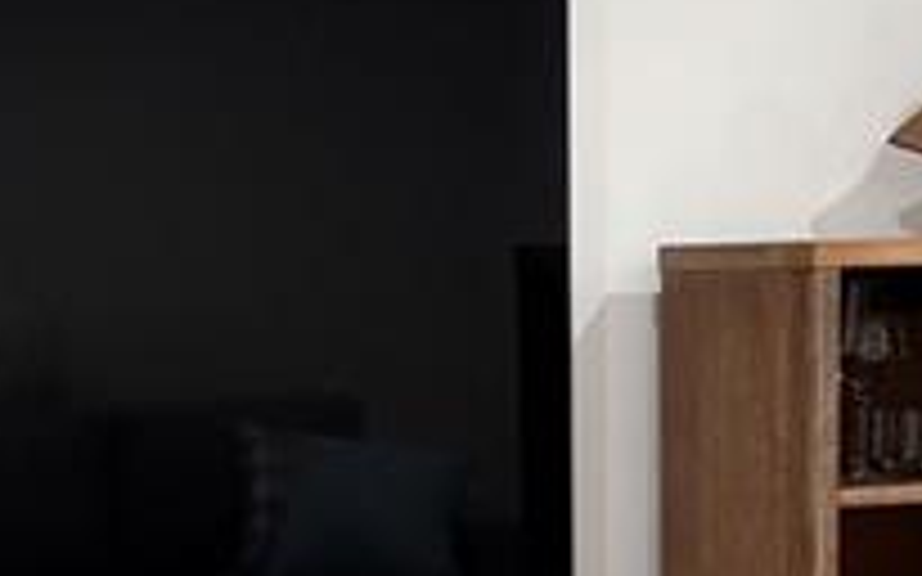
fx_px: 4044
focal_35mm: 161
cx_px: 405
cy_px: 1228
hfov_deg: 13.0
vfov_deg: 7.7
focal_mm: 5.96
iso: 125
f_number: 1.6
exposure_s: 1/60
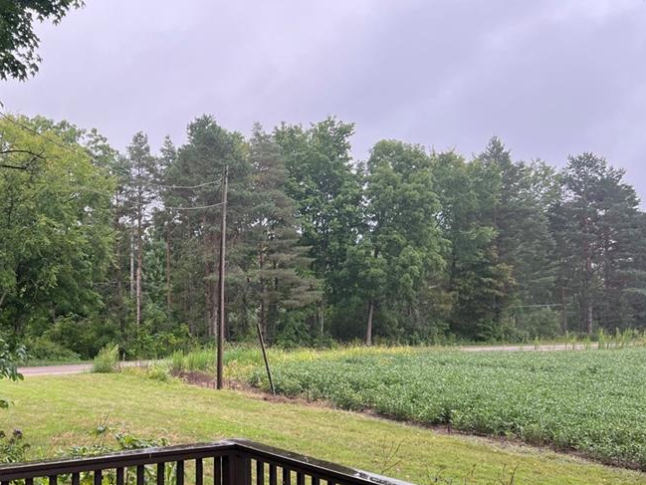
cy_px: 287
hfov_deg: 44.9
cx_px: 205
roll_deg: -0.5
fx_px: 765
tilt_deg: +1.8
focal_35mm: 41
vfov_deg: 35.0
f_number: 1.5
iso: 50
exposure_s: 1/458
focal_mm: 5.7
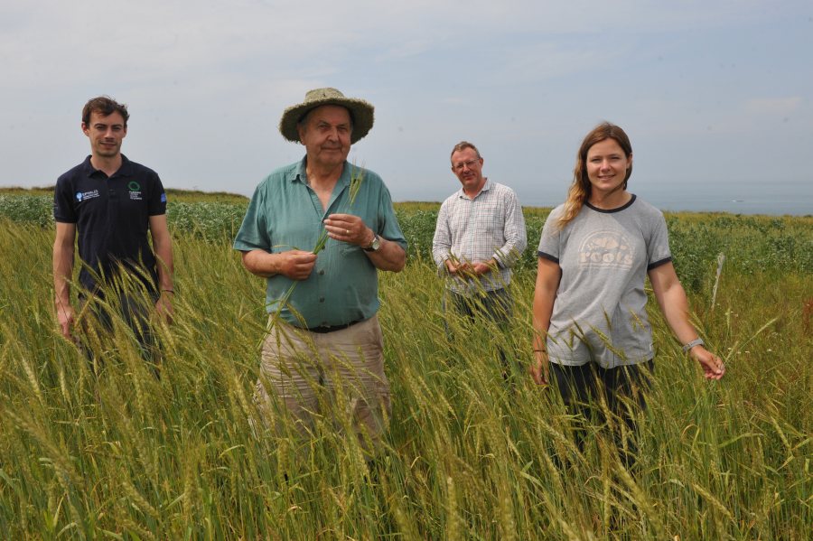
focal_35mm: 31
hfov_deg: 60.3
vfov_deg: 42.3
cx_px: 406
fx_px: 700
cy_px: 270
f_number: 13
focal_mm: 31
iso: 1600
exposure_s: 1/2000
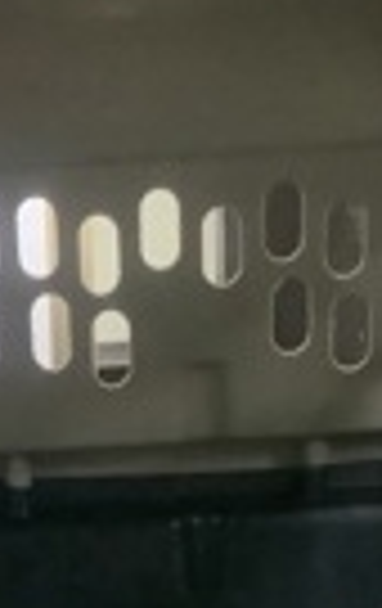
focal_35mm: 102
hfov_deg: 12.8
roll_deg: +2.9
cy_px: 887
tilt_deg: -21.5
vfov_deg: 18.3
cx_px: 38
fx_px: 1690
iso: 640
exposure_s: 1/20
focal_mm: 3.3
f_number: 2.4
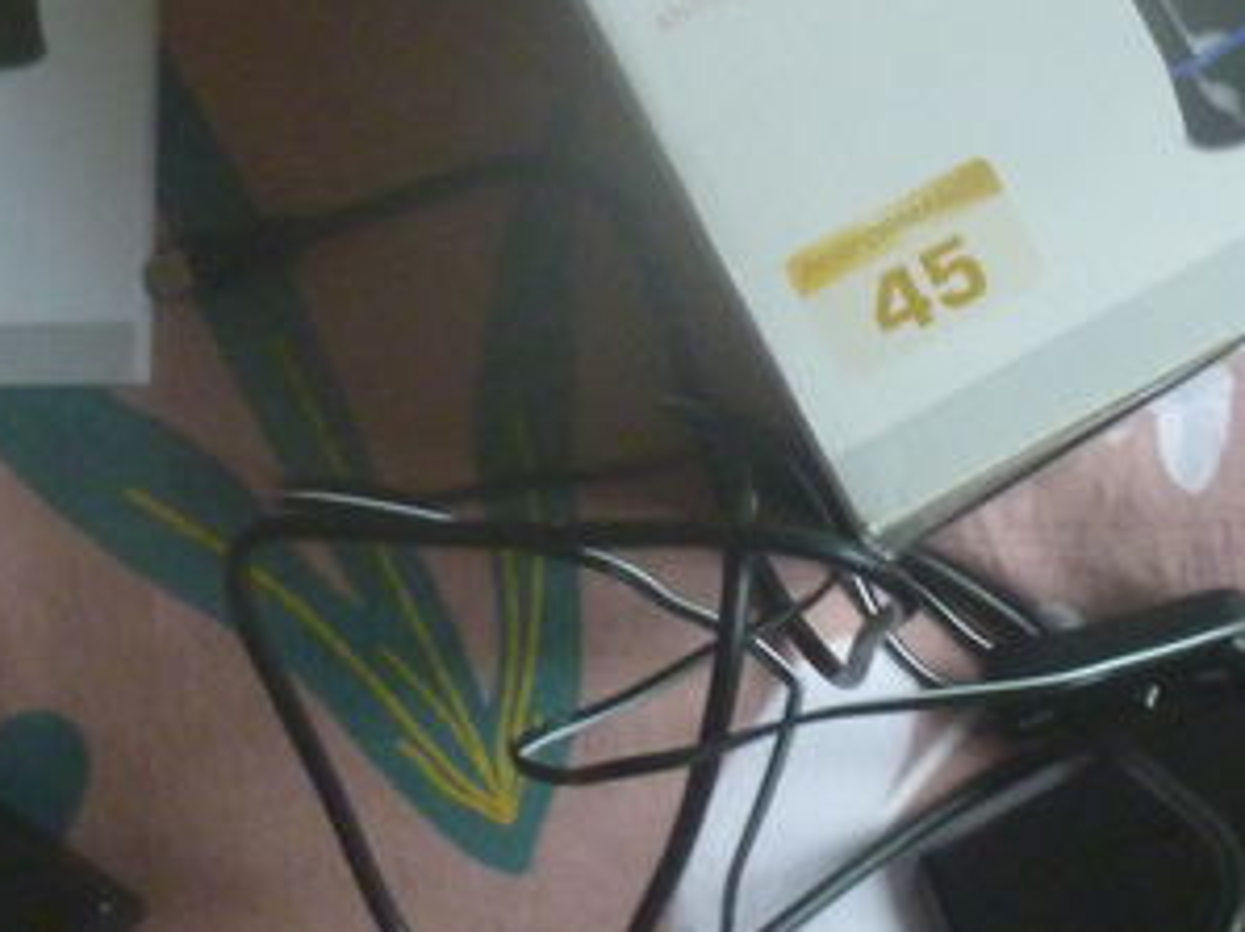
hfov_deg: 23.1
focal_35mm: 84
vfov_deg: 17.3
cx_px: 902
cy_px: 84
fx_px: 3019
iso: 400
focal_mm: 4.5
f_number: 3.1
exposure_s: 1/30
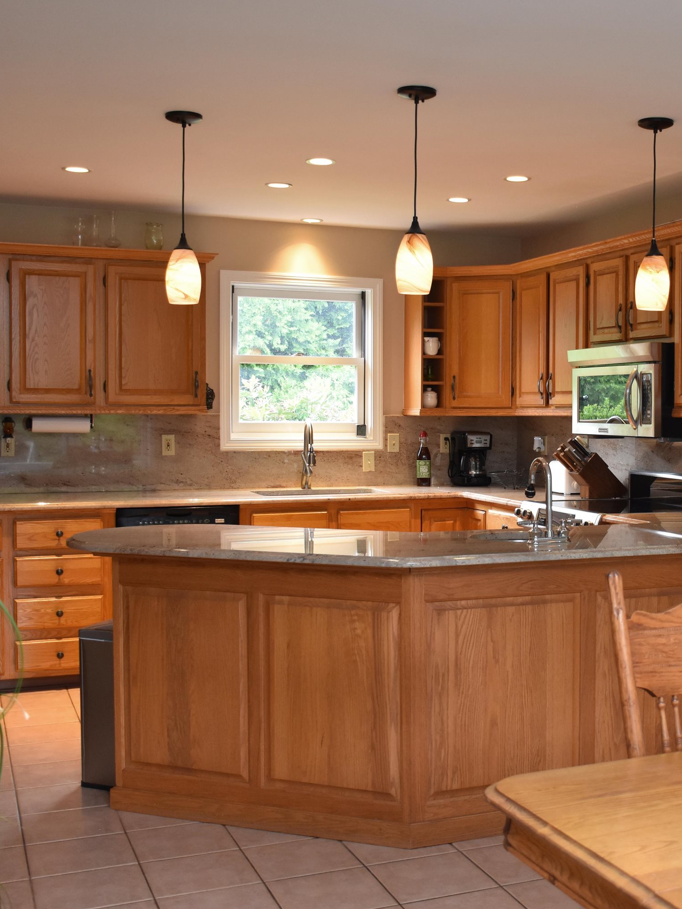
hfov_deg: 32.2
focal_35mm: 44
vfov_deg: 43.0
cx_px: 523
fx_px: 1156
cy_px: 455
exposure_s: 1/60
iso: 800
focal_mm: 20
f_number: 4
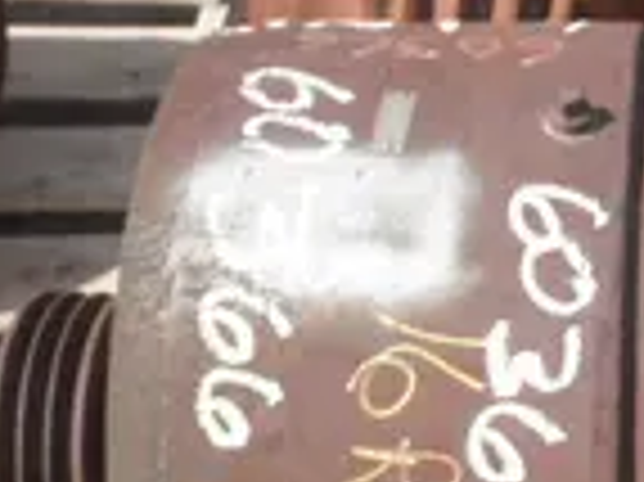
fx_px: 1822
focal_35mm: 98
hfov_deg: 19.4
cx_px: 662
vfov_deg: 14.7
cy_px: 527
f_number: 9.1
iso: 64
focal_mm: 6.1
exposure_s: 1/80
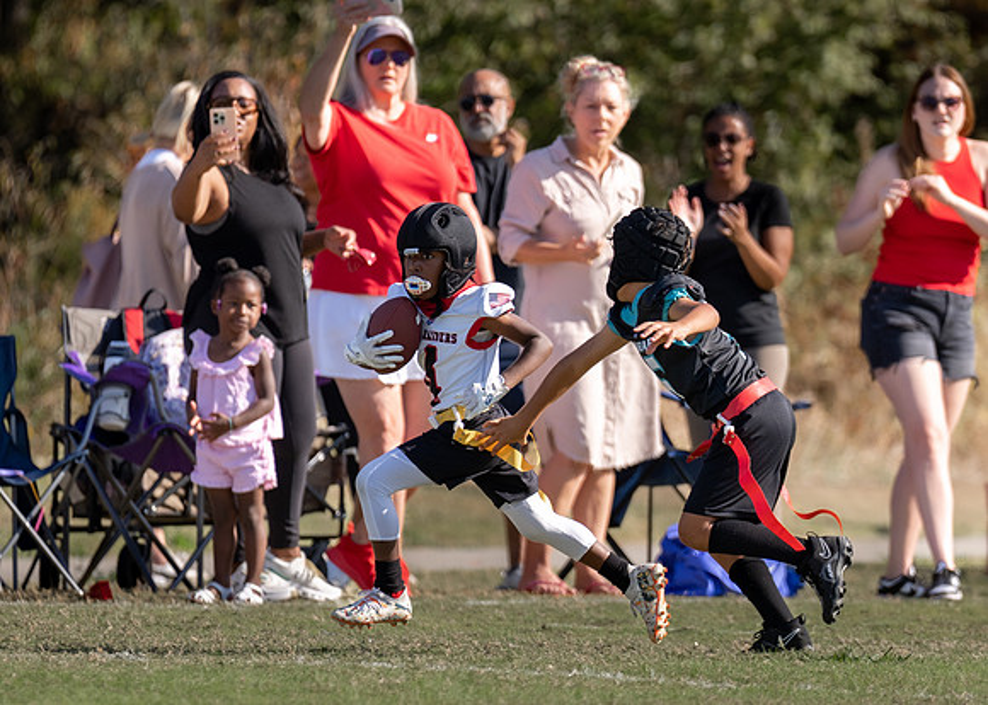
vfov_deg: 3.0
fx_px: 13392
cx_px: 618
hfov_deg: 4.2
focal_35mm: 477
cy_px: 394
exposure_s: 1/2000
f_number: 2.8
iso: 100
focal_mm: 200
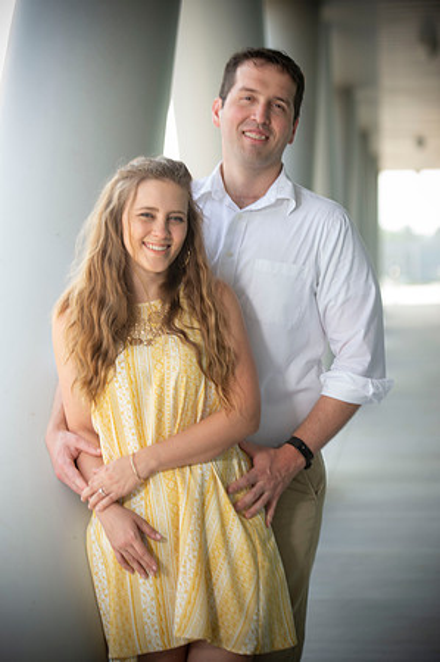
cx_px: 220
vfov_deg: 19.5
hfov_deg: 13.0
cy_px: 331
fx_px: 1929
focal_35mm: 105
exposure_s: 1/160
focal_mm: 105
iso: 50
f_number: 3.5
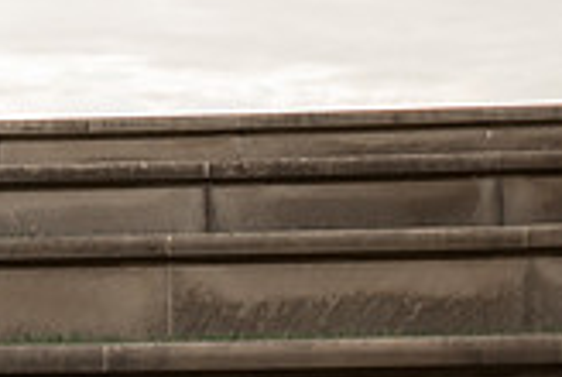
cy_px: -170
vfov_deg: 5.5
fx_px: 3863
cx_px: -367
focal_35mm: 247
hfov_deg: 8.1
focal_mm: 70
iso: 200
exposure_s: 1/1000
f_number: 3.2
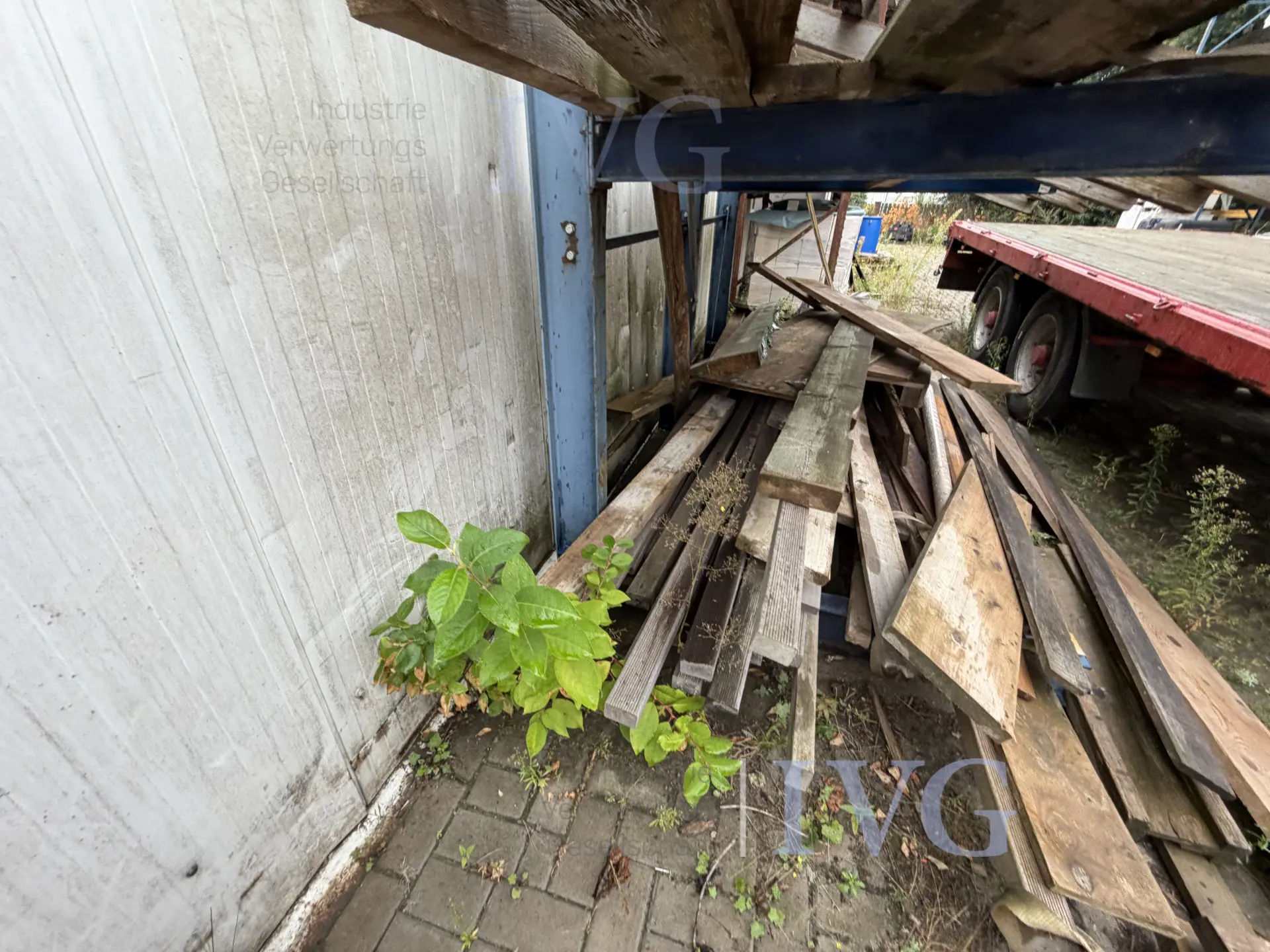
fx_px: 514
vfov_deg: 85.7
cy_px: 476
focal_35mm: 14
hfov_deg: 102.1
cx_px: 635
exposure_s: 1/121
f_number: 2.2
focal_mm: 2.22
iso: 125
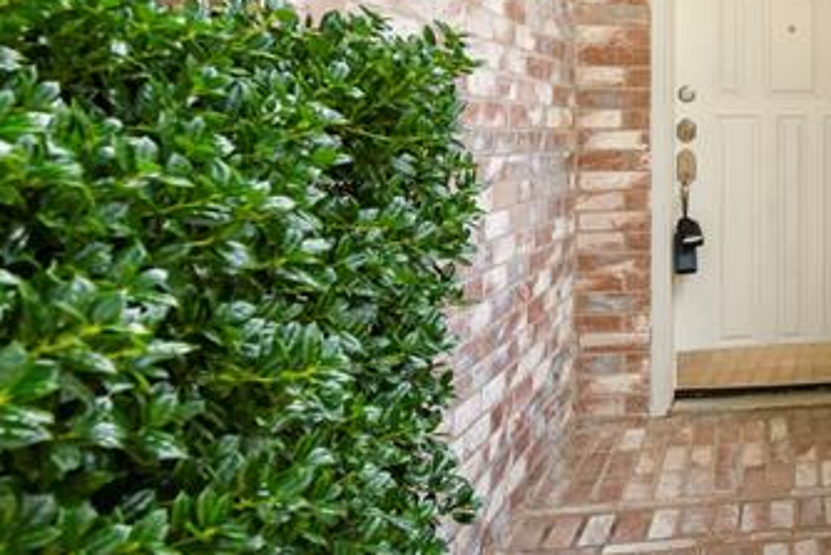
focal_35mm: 49
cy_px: 138
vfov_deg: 27.2
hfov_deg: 30.6
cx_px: 1110
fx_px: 1132
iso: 100
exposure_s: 1/40
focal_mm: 16
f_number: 7.1
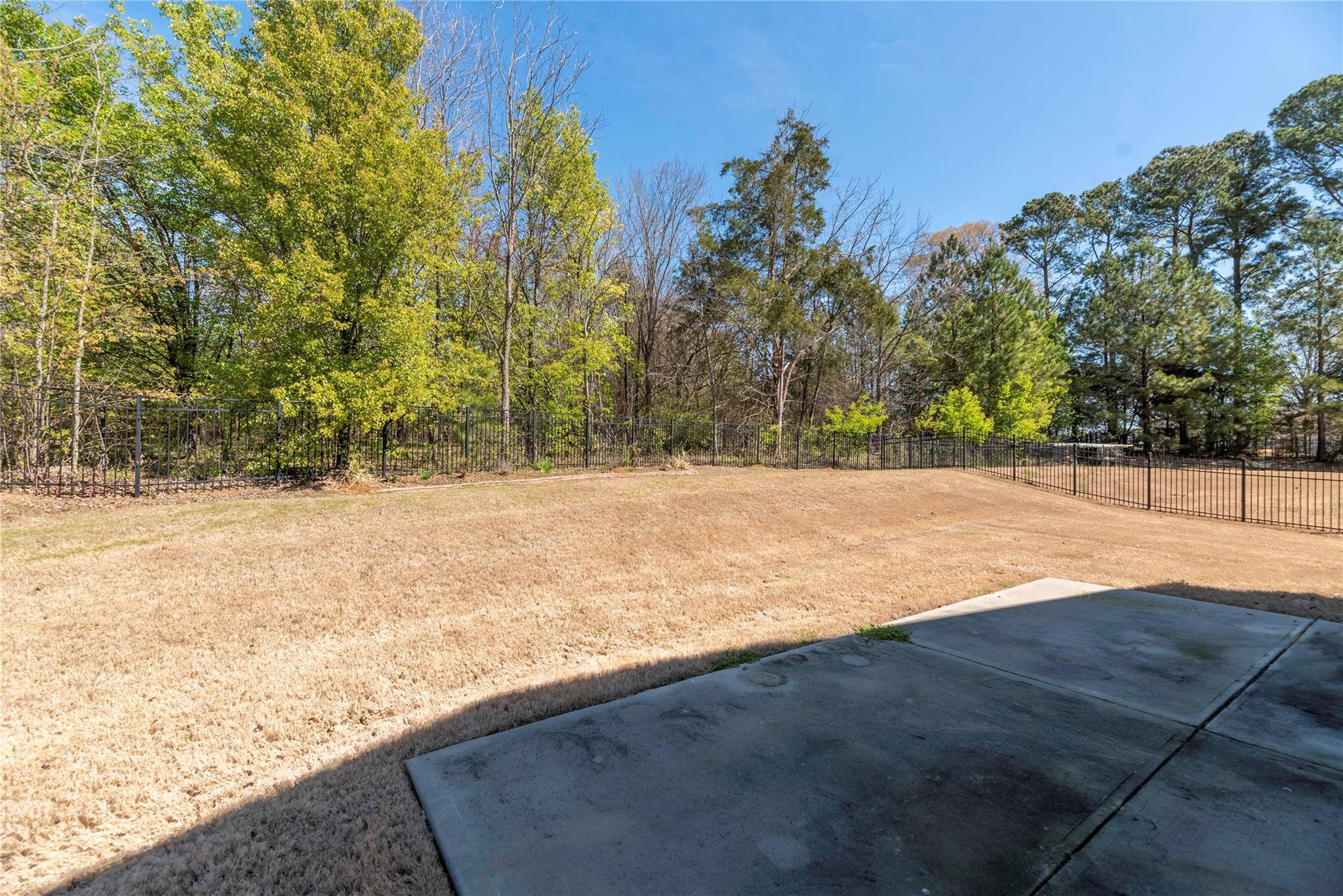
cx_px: 672
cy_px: 448
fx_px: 522
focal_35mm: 14
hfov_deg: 104.2
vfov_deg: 81.2
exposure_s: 1/4000
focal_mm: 14
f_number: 7.1
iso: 320
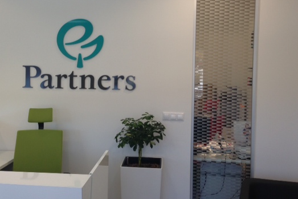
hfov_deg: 46.3
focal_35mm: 42
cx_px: 132
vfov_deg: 31.8
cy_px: 76
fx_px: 348
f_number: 2.4
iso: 50
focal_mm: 4.13
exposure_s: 1/60
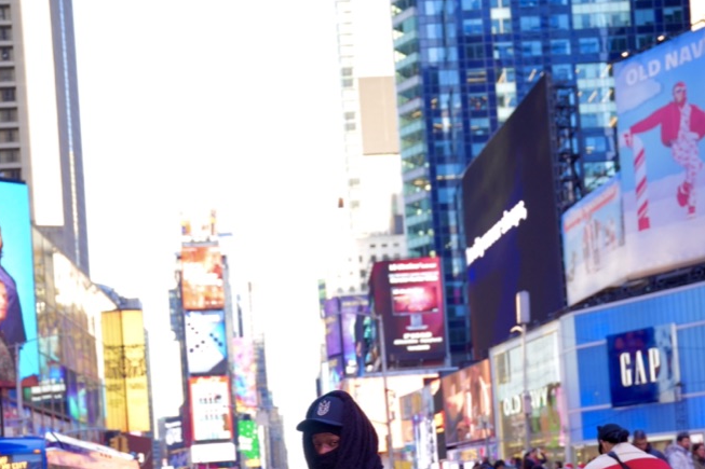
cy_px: 463
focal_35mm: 49
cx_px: 347
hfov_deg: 40.0
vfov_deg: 25.9
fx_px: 968
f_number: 2.8
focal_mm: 32.3
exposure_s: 1/320
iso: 320
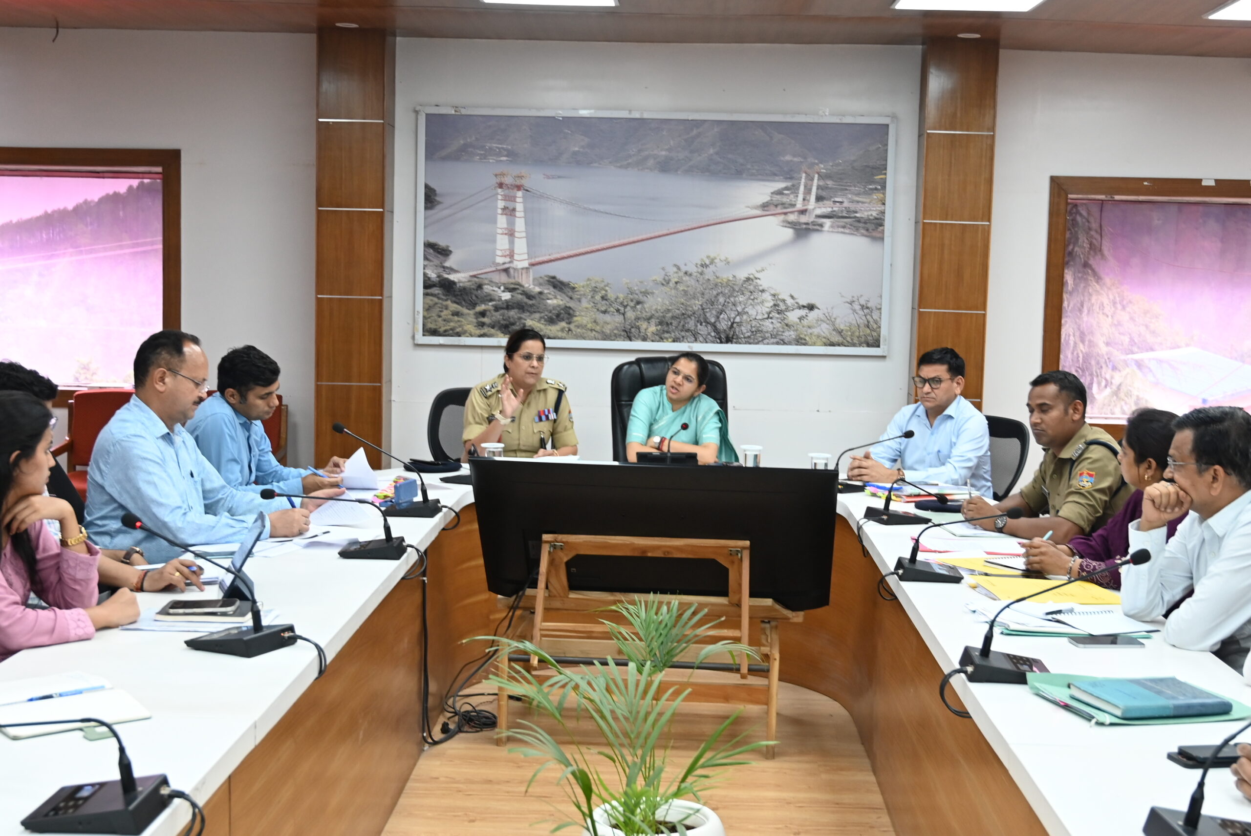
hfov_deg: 41.9
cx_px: 626
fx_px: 1634
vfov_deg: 28.7
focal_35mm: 47
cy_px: 418
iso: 900
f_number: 4
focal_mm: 31.5
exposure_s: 1/125
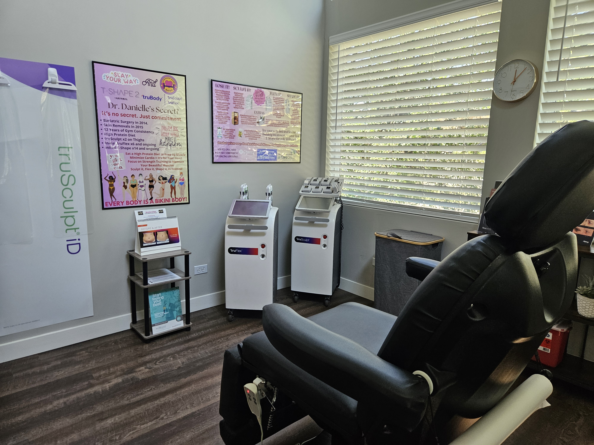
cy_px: 222
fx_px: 395
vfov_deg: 58.9
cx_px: 297
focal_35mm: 23
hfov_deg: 73.9
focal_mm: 5.4
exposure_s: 1/120
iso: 200
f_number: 1.8
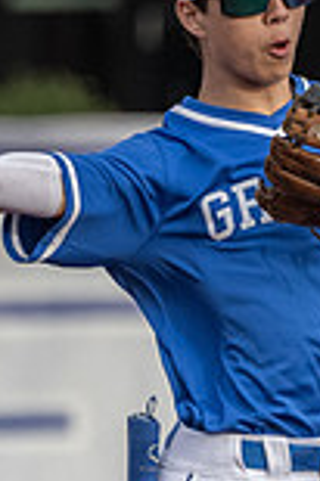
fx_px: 26551
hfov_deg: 0.7
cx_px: 100
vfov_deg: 1.0
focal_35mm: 1987
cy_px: 313
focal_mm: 360
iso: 2000
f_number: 5.6
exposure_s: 1/2000
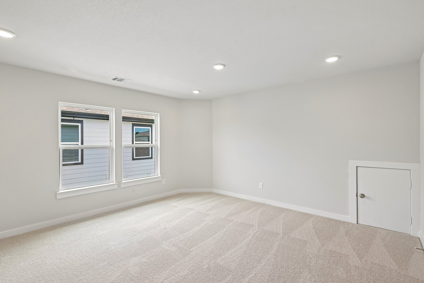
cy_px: 142
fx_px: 188
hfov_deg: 96.7
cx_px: 212
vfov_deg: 73.7
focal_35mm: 16
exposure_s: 1/160
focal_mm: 16
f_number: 8
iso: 400
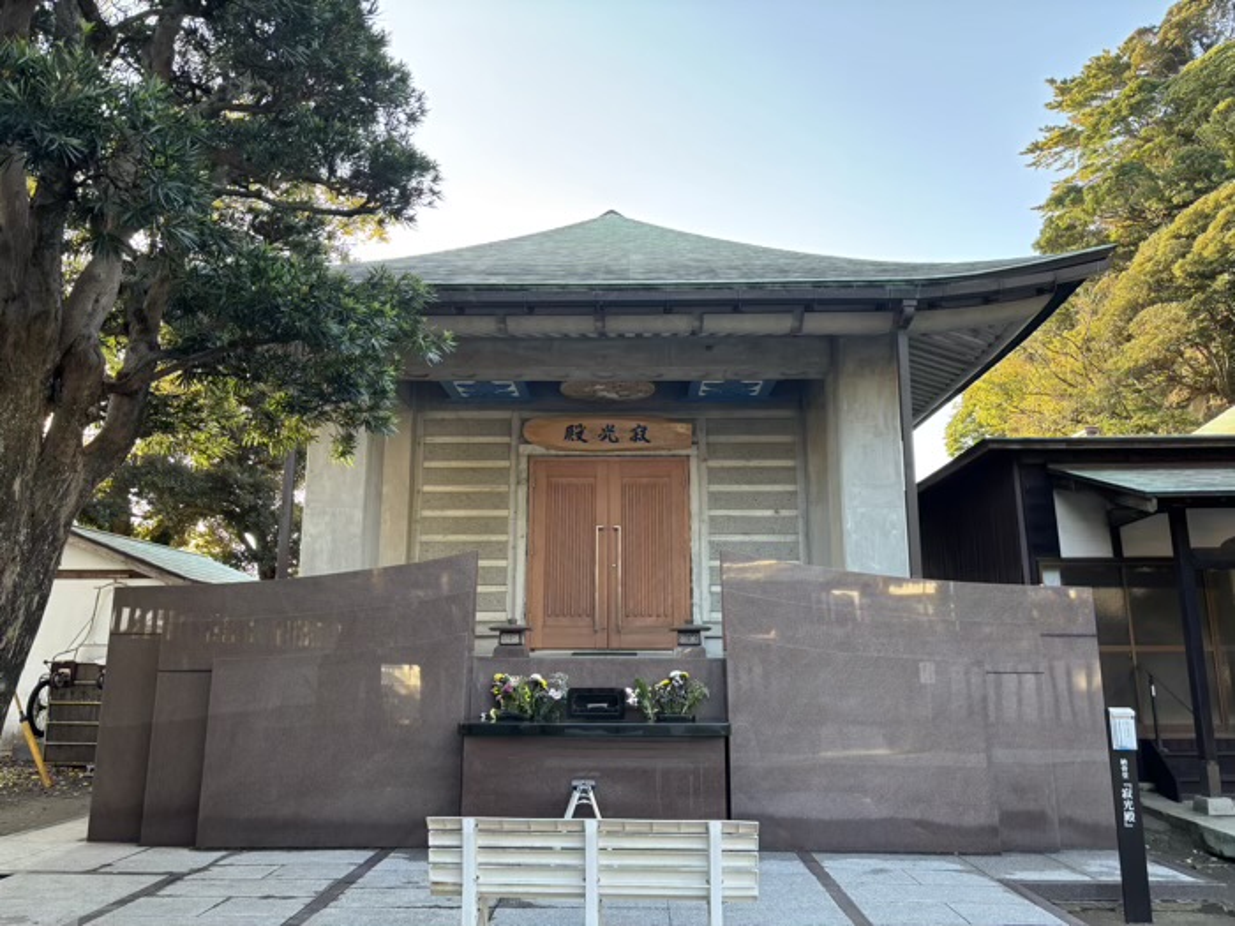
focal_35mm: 26
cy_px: 463
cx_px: 618
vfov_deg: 53.1
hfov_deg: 67.3
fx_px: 928
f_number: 1.6
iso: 32
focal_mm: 5.96
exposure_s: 1/133
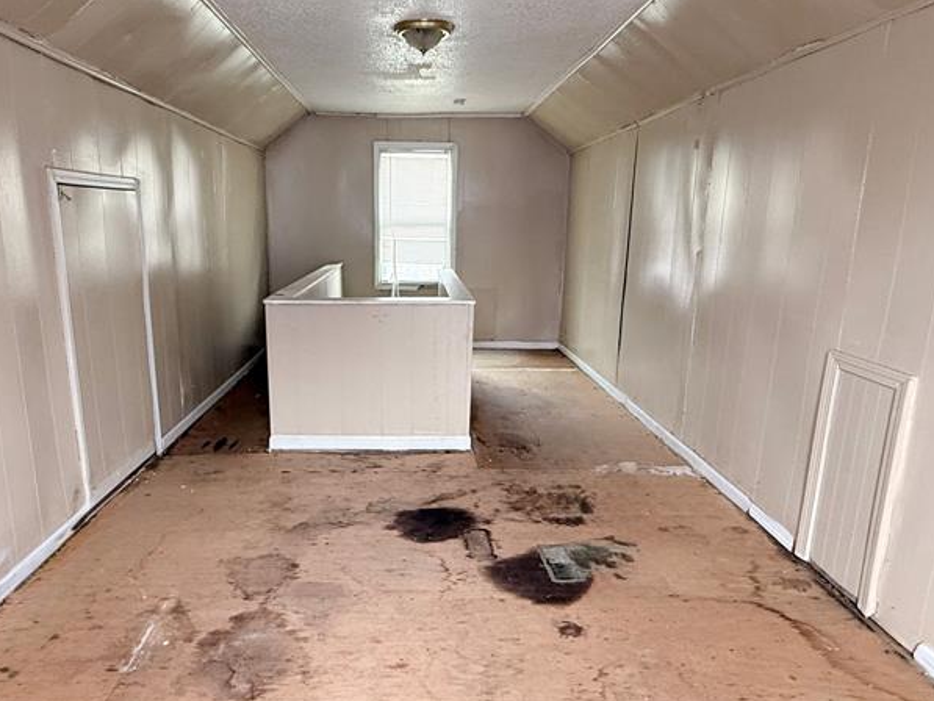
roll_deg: -0.5
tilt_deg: -12.5
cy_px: 371
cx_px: 416
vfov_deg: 56.8
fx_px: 648
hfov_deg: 71.4
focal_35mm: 24
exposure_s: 1/60
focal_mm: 2.22
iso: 400
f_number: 2.2
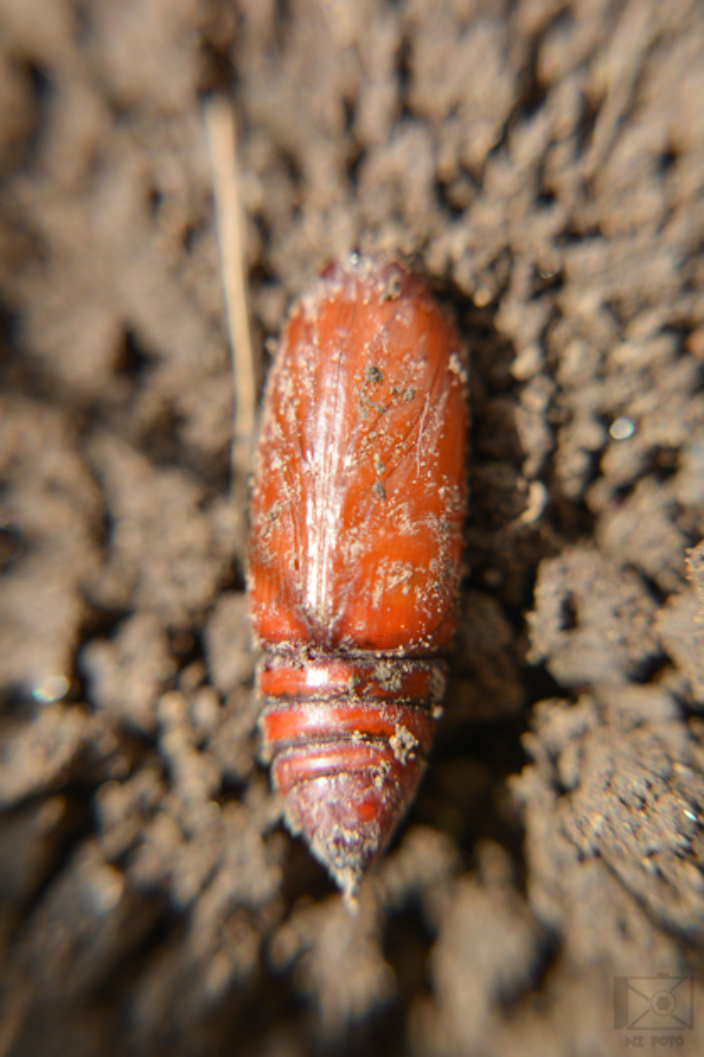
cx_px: 350
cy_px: 523
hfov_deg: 27.5
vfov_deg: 40.3
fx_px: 1437
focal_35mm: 49
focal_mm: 32
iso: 125
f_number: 6.3
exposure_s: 1/160
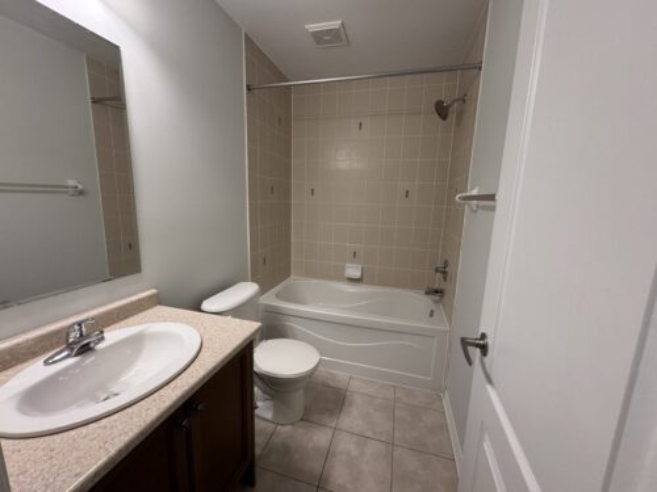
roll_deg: -1.9
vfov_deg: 85.7
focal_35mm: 14
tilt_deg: -10.3
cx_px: 328
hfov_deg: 102.1
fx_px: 266
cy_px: 246
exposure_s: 1/120
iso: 320
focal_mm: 2.22
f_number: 2.2
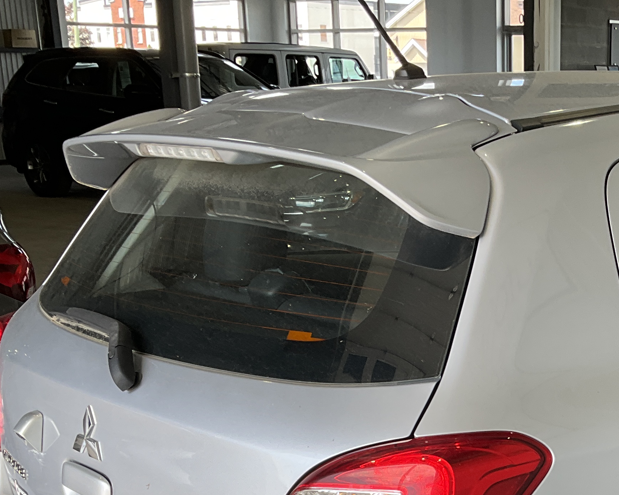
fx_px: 1209
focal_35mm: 66
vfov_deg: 22.2
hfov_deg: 27.6
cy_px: 505
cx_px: 566
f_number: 1.8
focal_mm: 3
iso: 20
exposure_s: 1/158
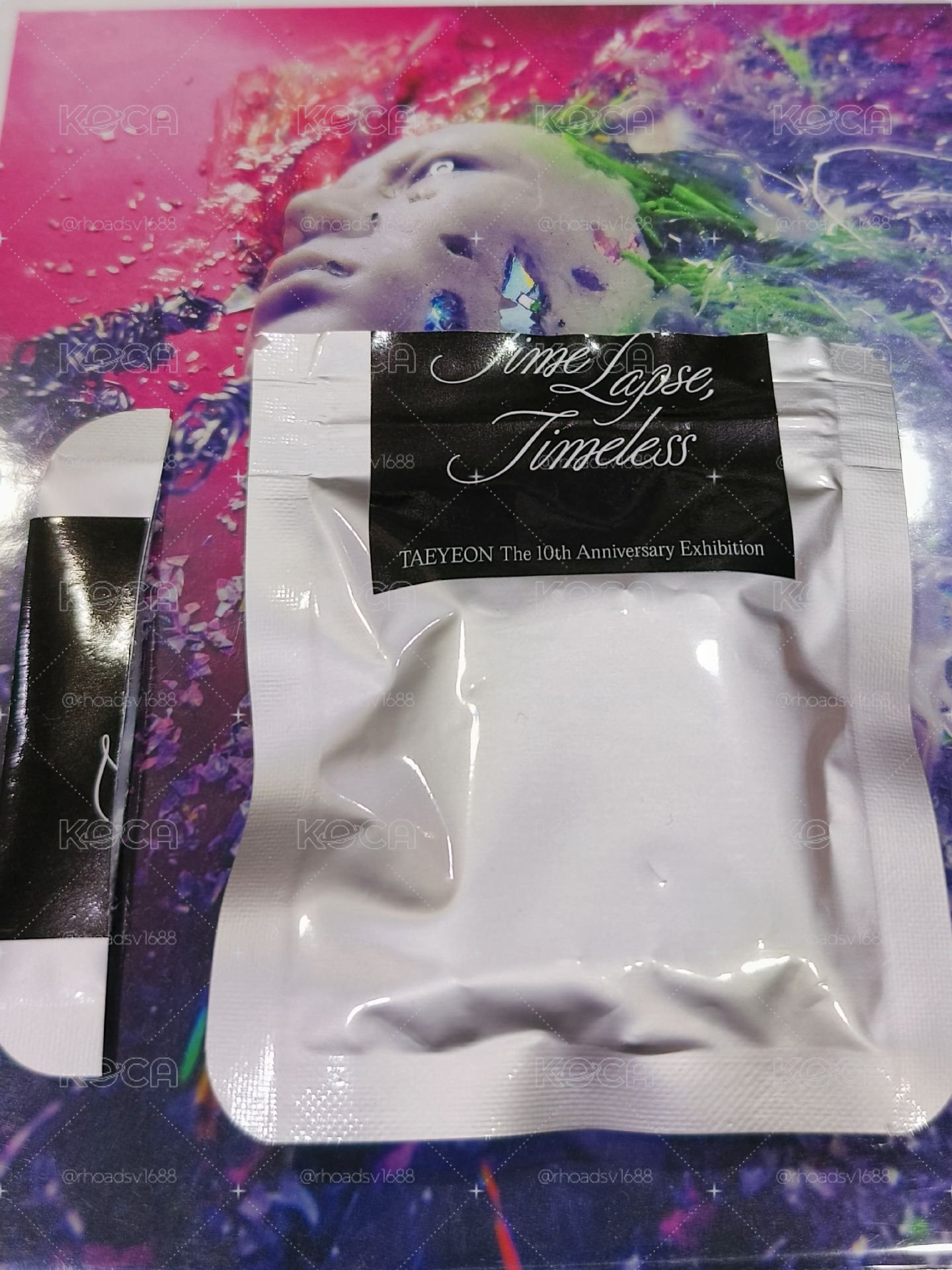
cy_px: 635
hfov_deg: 33.6
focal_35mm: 43
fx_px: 1577
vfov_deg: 43.9
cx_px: 476
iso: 356
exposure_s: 1/60.2
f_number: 1.75
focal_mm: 5.5
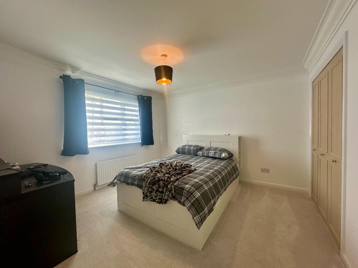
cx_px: 179
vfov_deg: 85.7
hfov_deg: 102.1
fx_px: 145
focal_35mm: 14
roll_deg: +0.8
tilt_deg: -1.6
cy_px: 134
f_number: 2.2
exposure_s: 1/99
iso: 64
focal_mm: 2.22
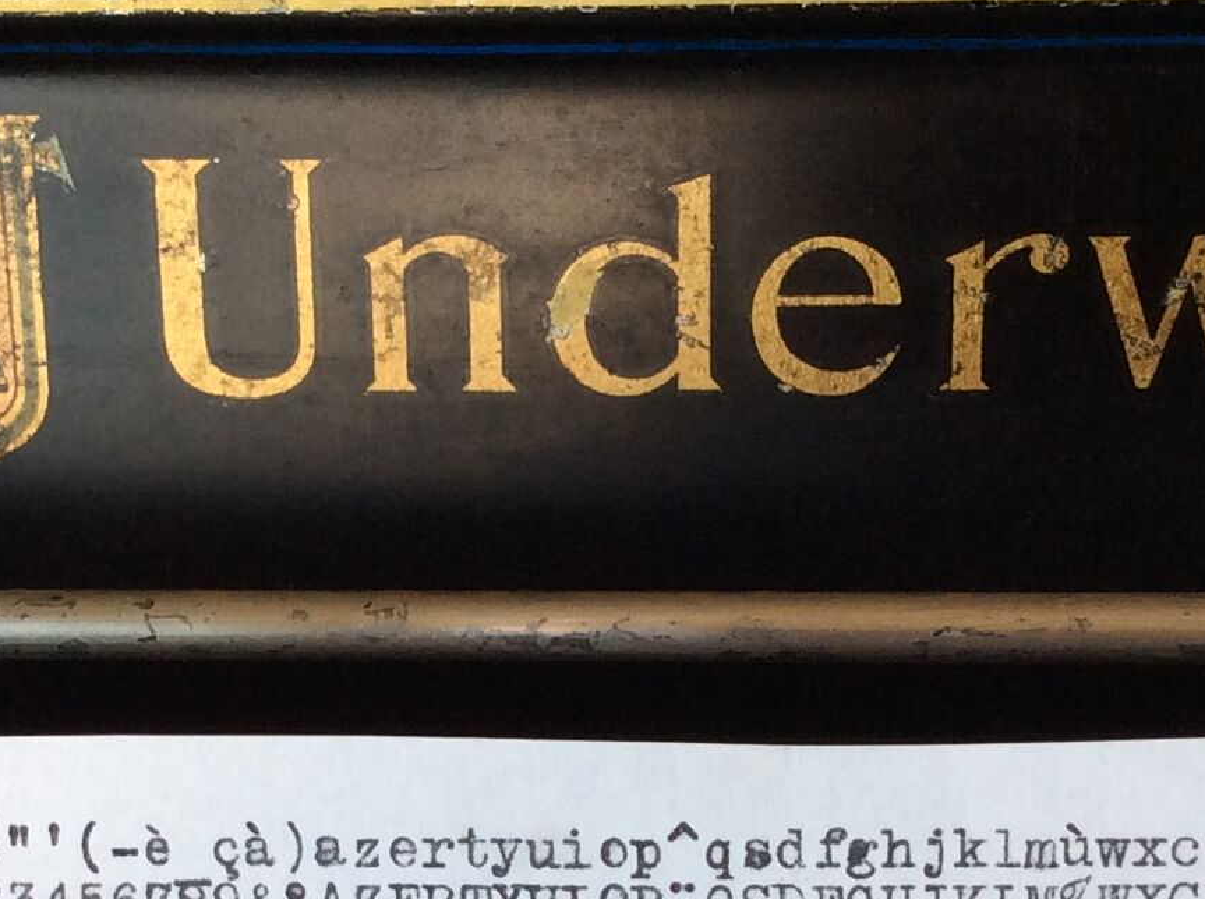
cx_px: 573
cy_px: 899
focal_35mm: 96
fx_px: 3336
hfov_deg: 20.5
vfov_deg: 15.1
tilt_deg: -65.3
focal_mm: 3.3
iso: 32
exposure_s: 1/100
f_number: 2.4
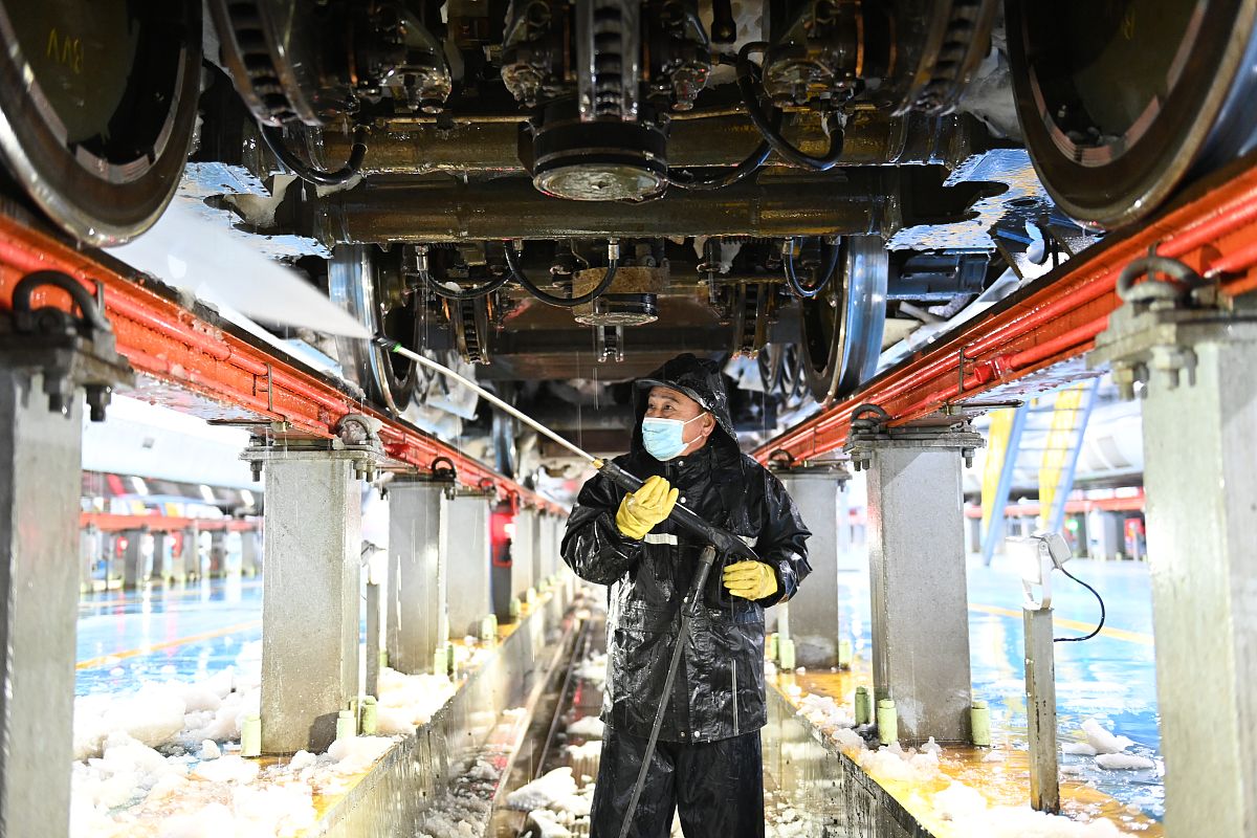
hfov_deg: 50.7
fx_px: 1327
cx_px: 628
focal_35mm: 38
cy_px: 419
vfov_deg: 35.1
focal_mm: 38
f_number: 2.8
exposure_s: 1/30
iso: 4000
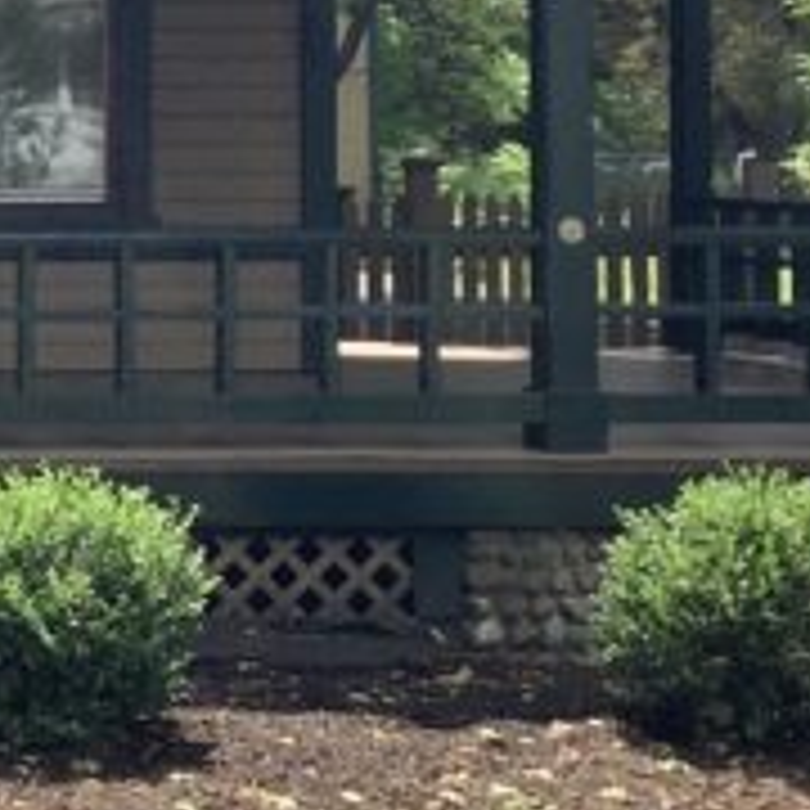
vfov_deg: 14.8
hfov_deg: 13.6
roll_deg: -0.7
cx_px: -558
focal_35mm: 117
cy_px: 94
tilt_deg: +0.1
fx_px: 3097
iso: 25
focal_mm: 3.3
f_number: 2.4
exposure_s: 1/420
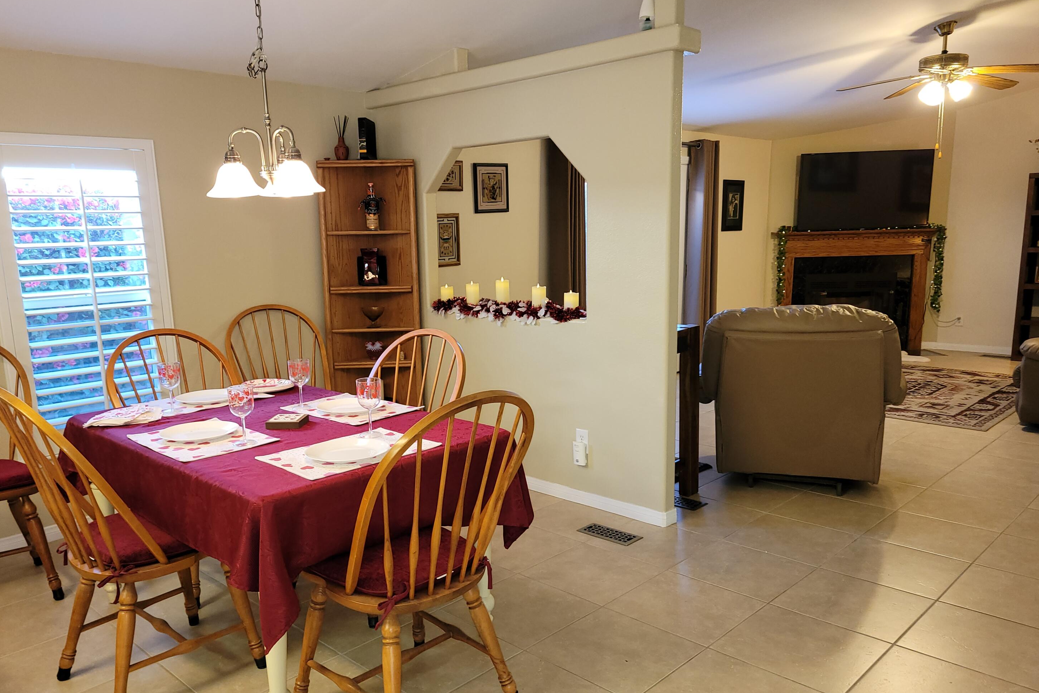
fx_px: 808
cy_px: 381
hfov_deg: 65.5
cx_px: 503
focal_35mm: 28
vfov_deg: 46.3
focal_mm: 5.4
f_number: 1.8
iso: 125
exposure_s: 1/24
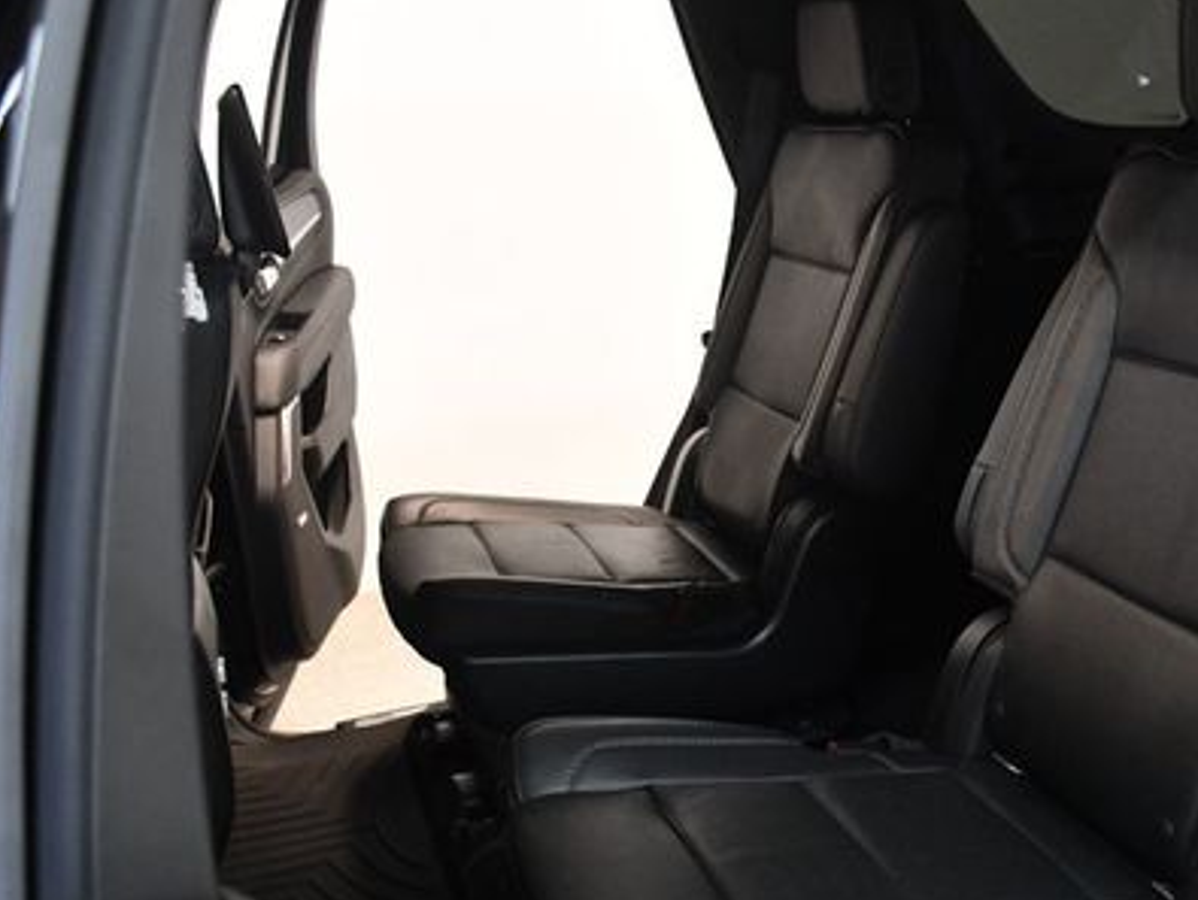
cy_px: 542
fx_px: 1455
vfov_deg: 34.3
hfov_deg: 44.0
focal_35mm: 42
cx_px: 813
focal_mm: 18
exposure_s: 1/80
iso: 3200
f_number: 3.5
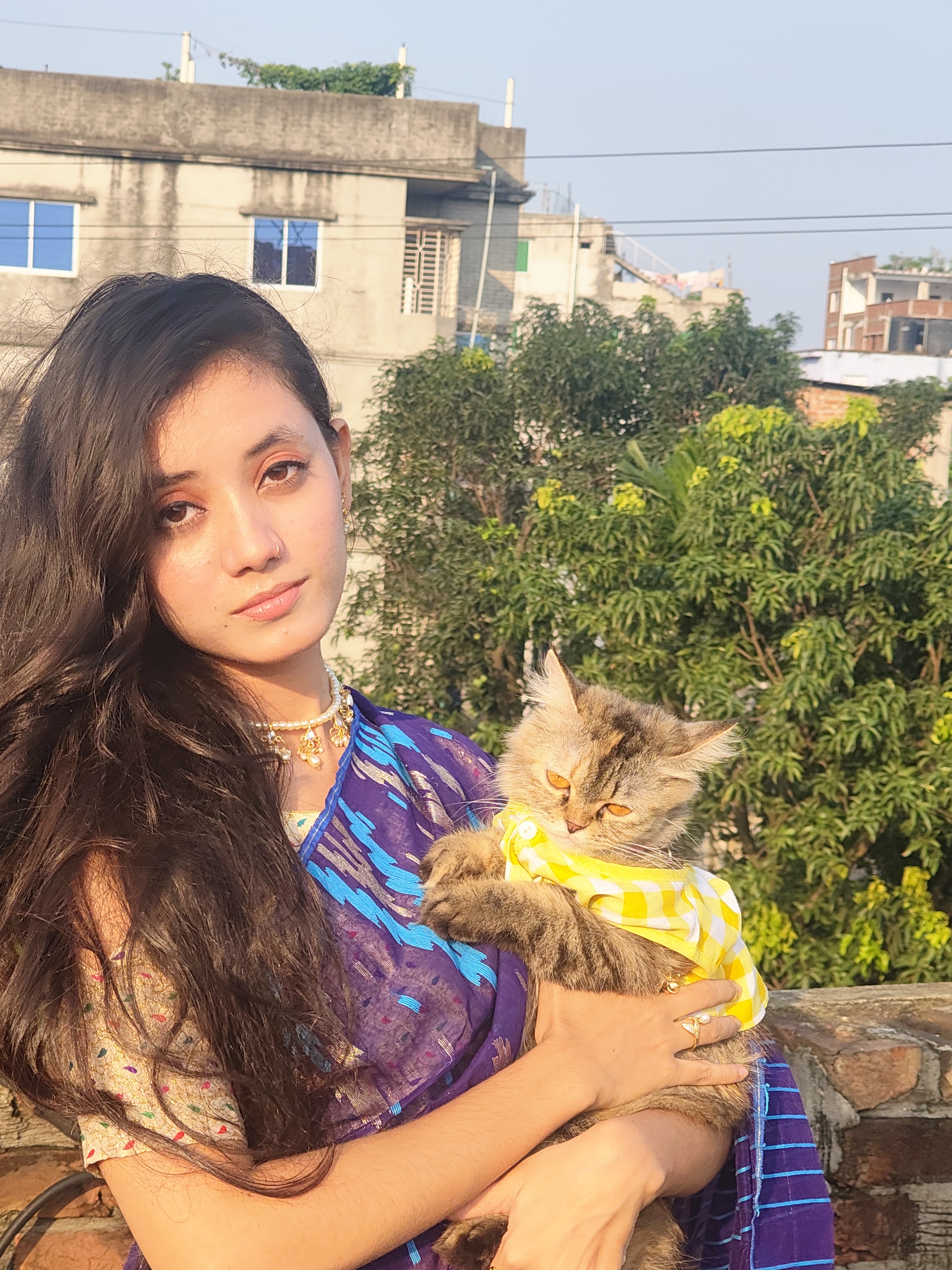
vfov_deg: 27.4
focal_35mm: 71
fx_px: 2603
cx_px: 433
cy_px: 701
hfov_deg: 20.7
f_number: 2
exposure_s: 1/1037
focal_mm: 7.1
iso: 134
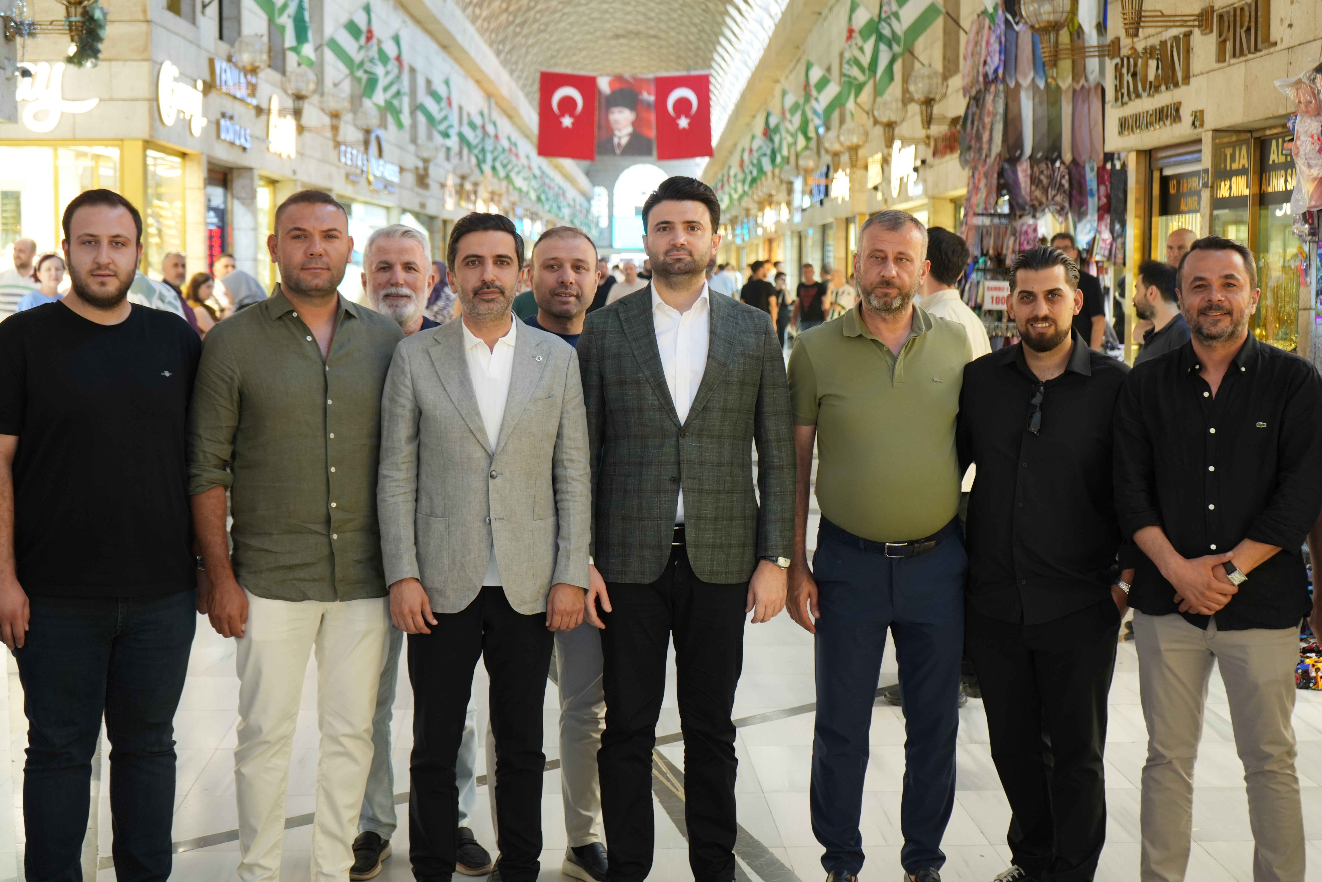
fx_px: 1983
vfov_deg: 25.1
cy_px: 441
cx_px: 661
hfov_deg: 36.9
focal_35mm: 54
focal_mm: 54
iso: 1000
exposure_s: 1/125
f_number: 5
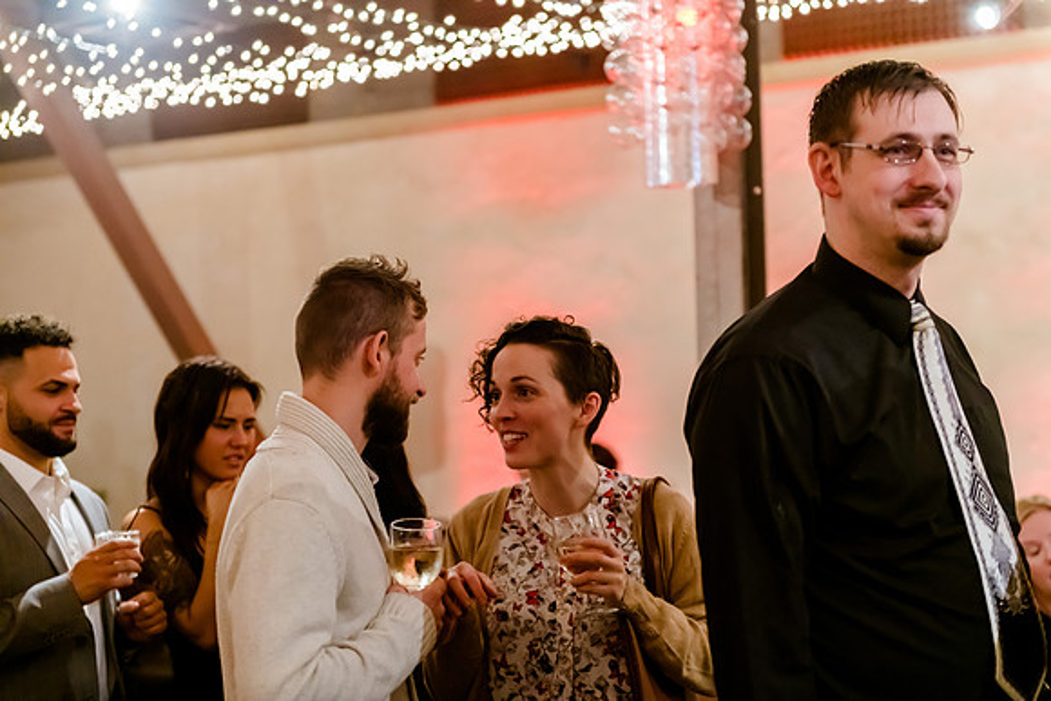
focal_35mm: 70
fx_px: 2044
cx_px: 526
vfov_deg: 19.5
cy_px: 350
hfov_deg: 28.8
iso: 4000
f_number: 2.8
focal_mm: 70
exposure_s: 1/125
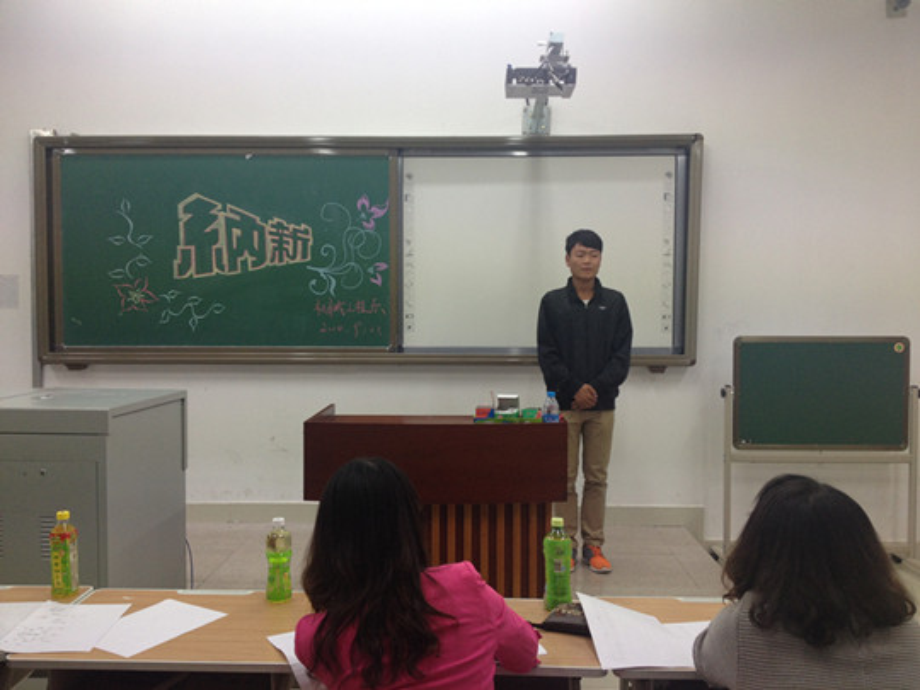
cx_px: 460
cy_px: 345
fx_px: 930
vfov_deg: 40.7
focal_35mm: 35
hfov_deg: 52.6
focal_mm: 4.28
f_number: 2.4
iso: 64
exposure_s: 1/40
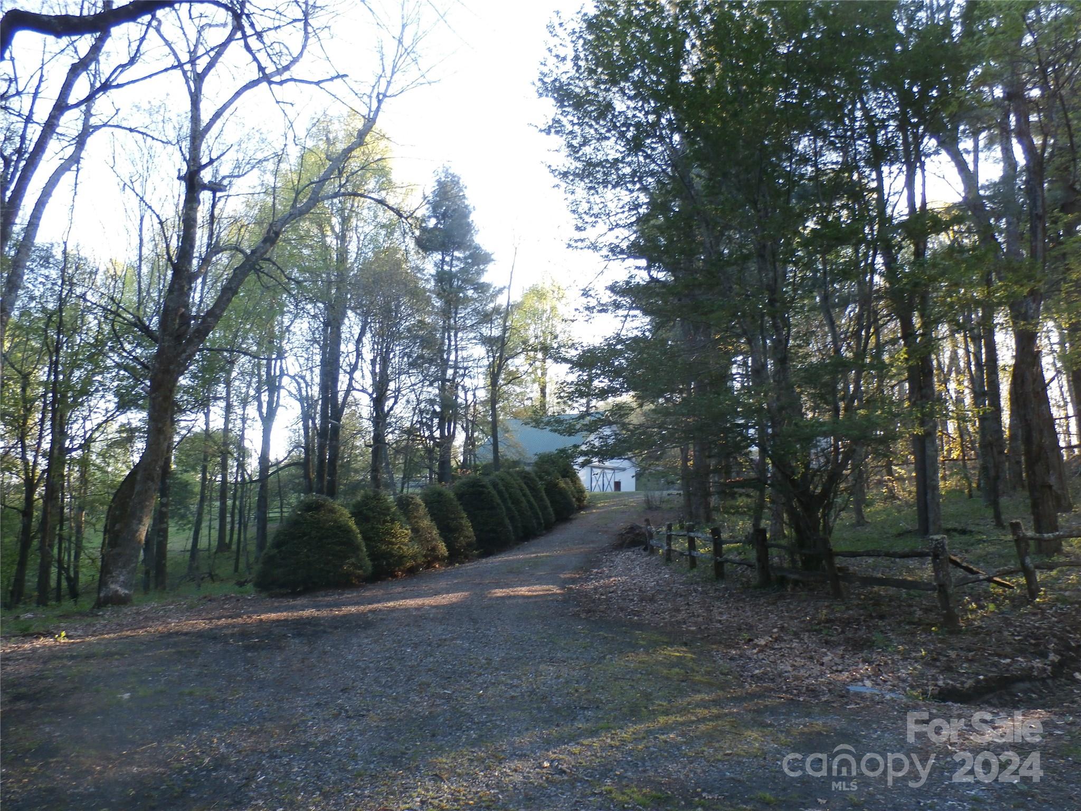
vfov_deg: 54.9
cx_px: 540
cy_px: 406
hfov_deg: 69.4
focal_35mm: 25
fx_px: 781
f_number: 3
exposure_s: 1/60
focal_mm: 4.5
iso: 100
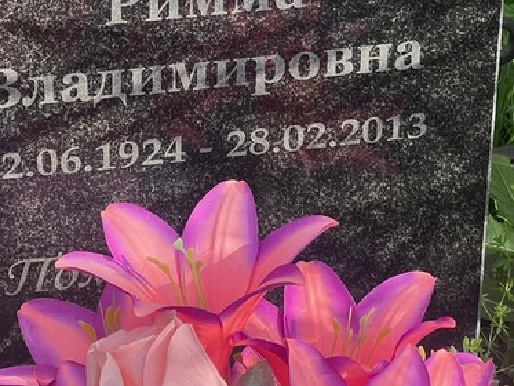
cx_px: 164
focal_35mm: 165
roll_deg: -0.6
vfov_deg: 8.9
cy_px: -4
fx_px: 2451
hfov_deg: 12.0
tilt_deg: -32.3
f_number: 2.8
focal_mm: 9
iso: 32
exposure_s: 1/190
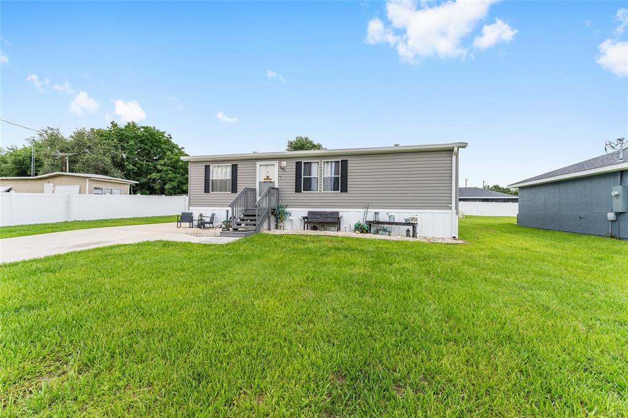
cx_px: 314
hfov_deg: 104.3
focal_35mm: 14
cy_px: 209
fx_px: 244
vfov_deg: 81.2
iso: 100
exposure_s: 1/250
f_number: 8
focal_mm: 14
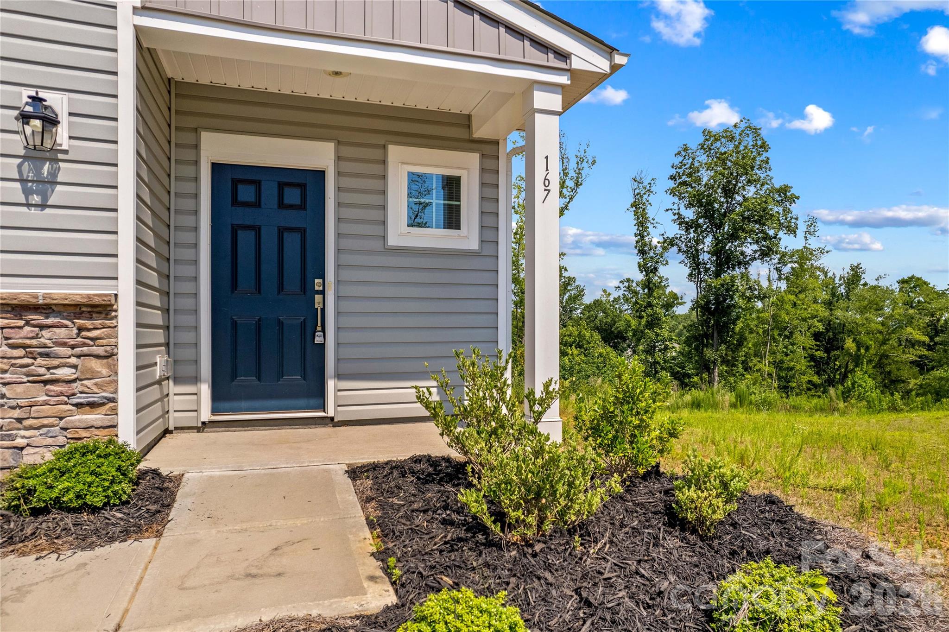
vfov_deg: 57.2
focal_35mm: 22
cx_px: 474
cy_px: 316
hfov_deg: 78.6
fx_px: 580
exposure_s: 1/2000
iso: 130
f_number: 2.8
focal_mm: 8.38
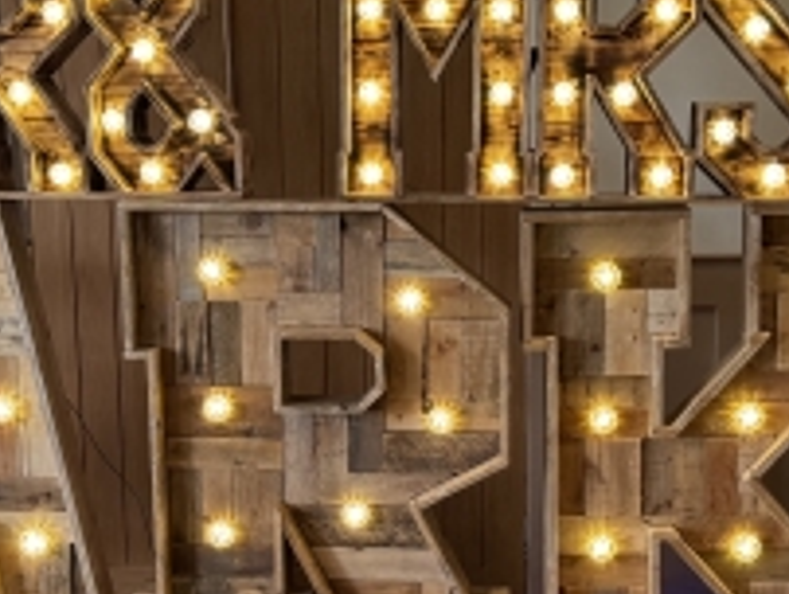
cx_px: 422
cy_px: 434
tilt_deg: -12.2
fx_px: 1734
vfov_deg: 19.3
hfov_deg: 25.6
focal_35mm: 76
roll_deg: +0.1
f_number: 1.78
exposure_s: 1/101
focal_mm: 6.86
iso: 200
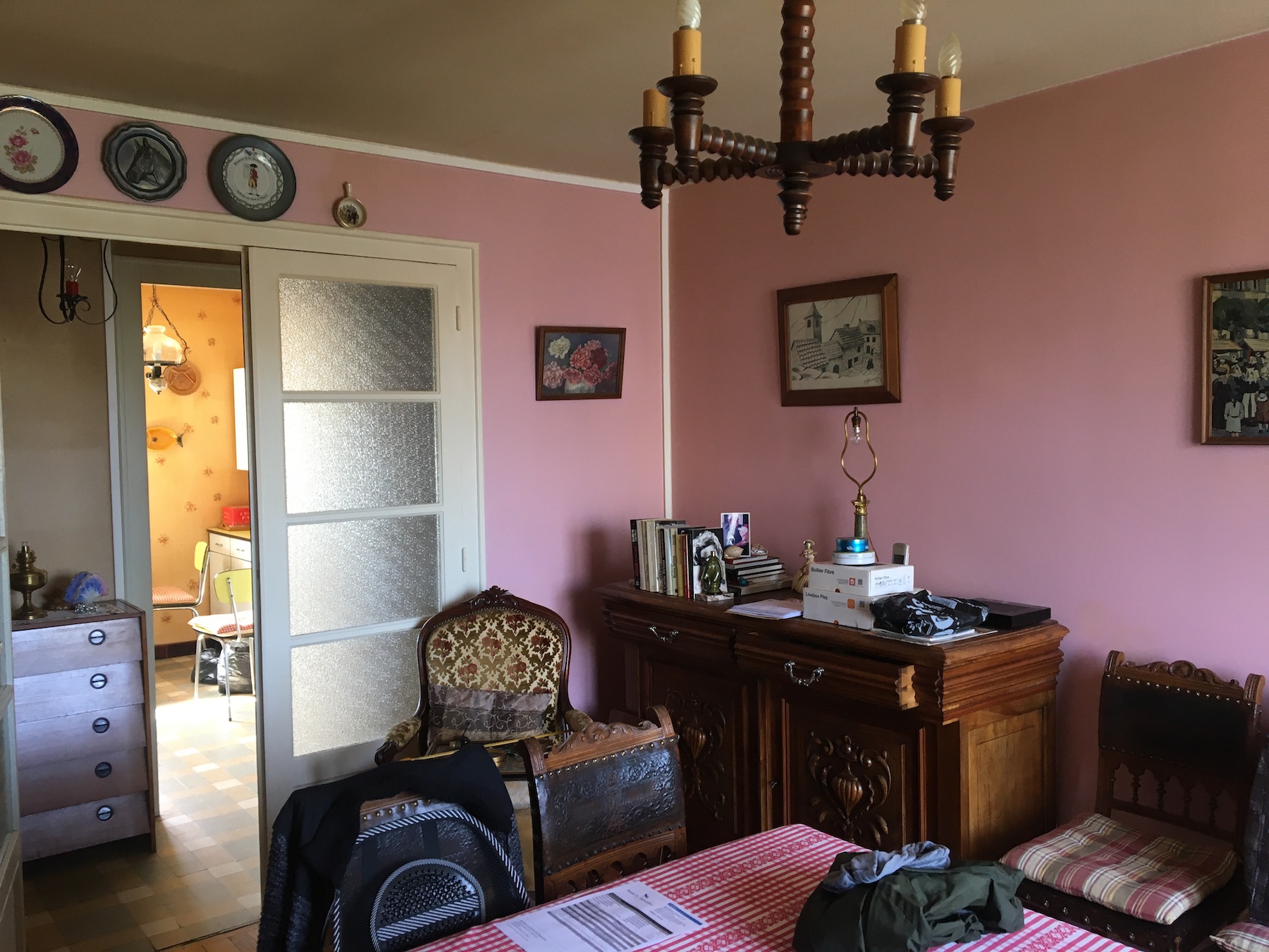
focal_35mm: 29
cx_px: 634
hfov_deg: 61.7
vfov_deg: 48.2
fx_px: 1063
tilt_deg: -3.7
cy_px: 476
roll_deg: +1.3
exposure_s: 1/33
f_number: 2.2
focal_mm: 4.15
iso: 64
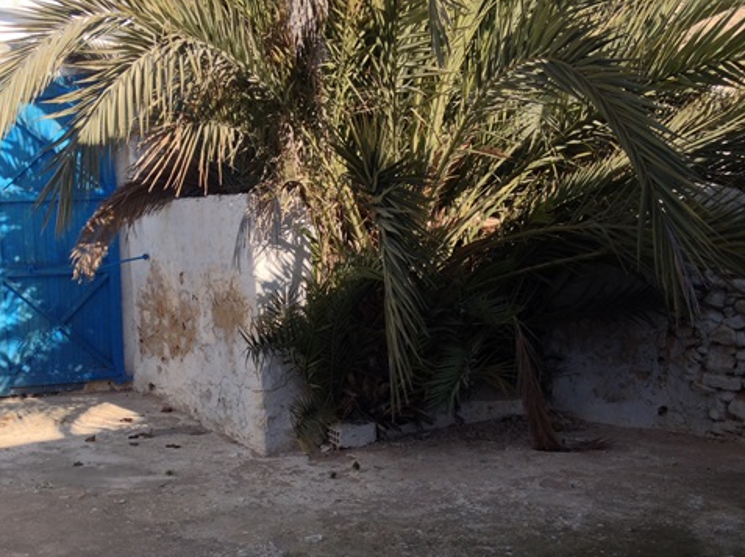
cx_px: 253
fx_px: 1011
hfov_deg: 40.0
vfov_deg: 30.7
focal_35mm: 47
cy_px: 356
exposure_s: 1/635
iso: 50
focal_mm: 4.28
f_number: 2.4
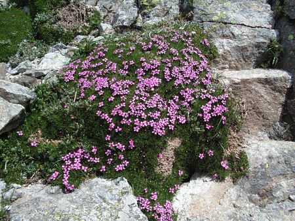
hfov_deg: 51.4
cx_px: 148
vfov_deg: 39.6
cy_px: 110
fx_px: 307
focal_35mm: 36
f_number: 8
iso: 320
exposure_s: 1/1250
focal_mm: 6
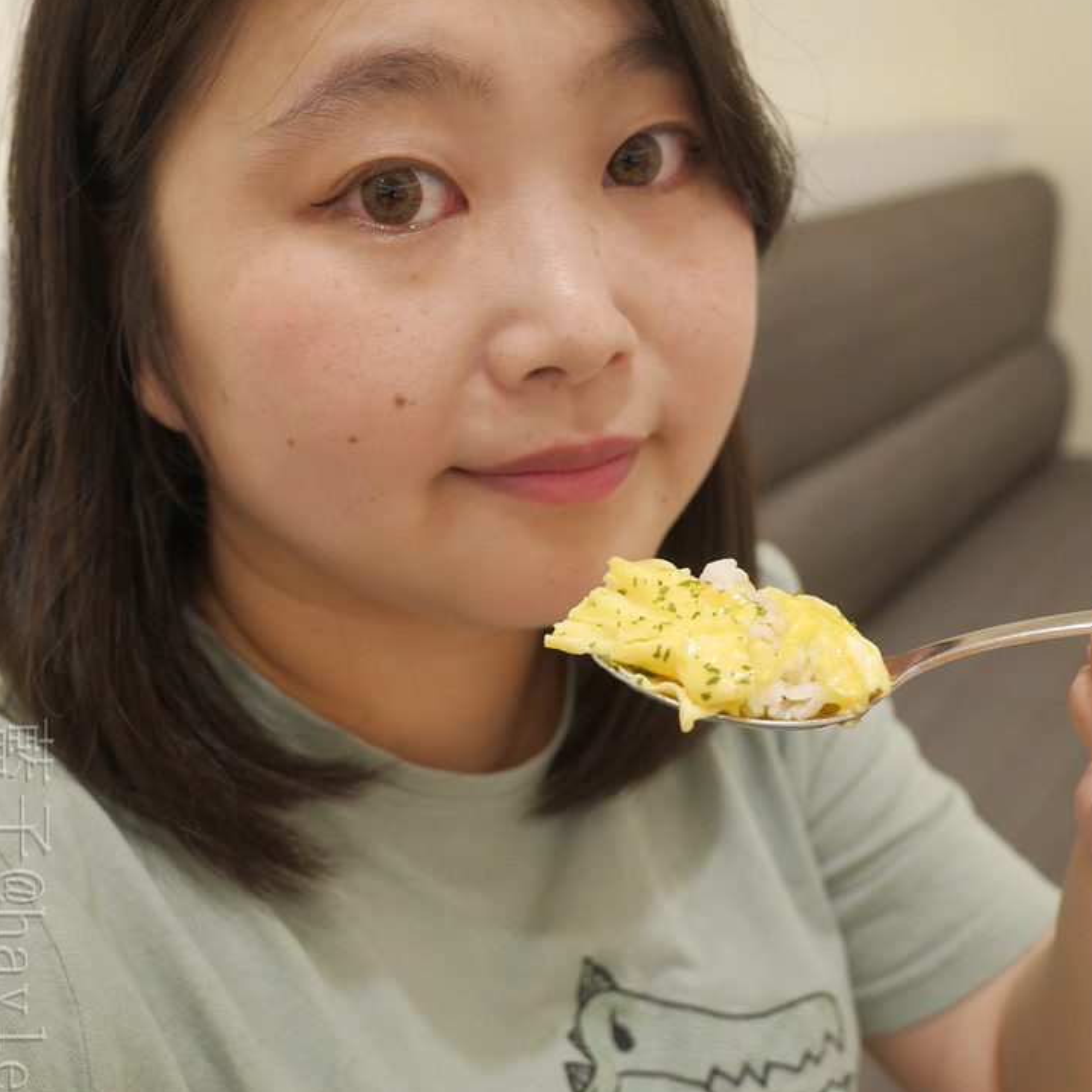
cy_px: 582
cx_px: 541
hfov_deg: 44.9
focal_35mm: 37
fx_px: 1321
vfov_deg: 44.9
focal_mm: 15
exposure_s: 1/60
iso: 400
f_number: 2.8
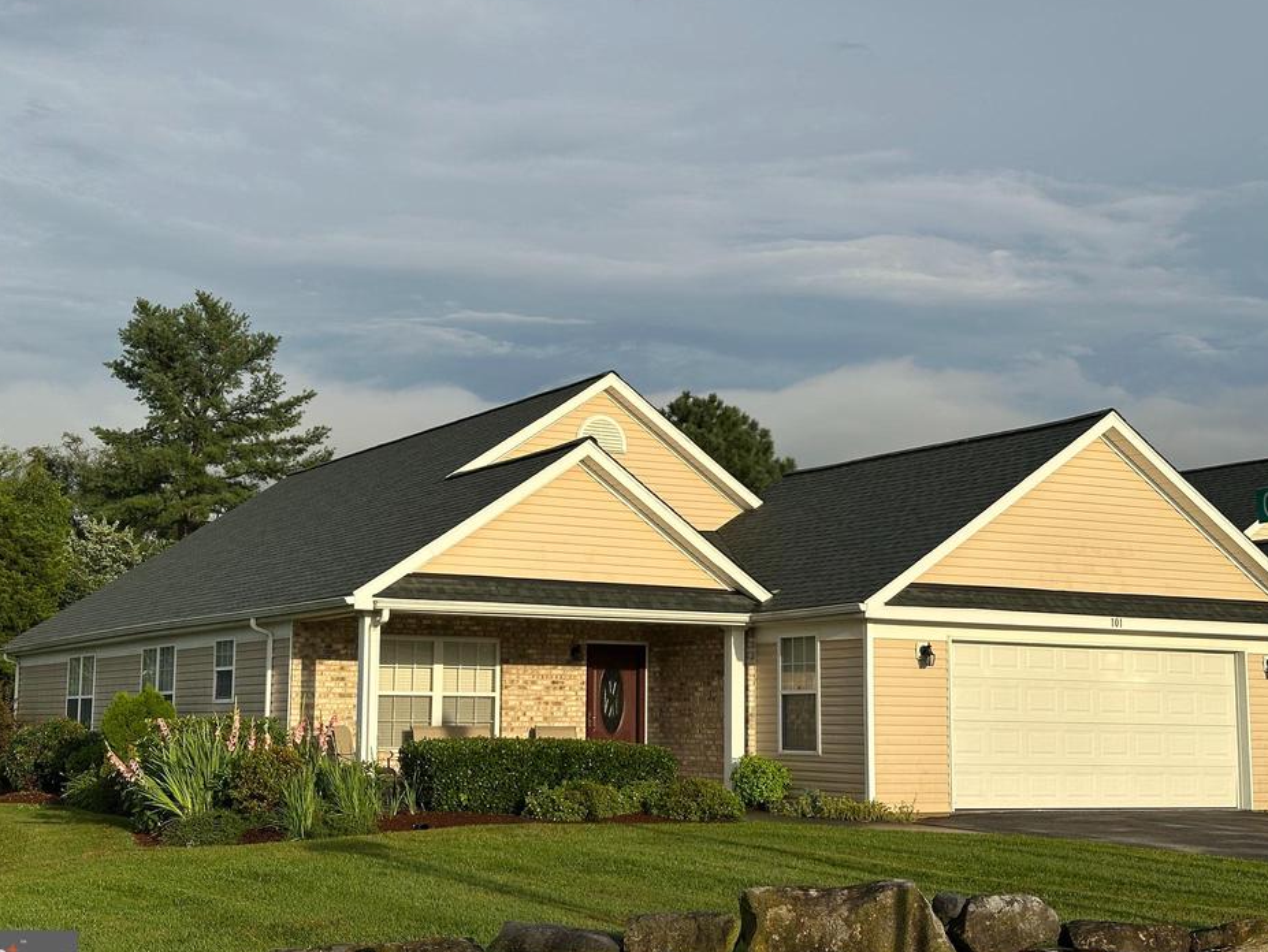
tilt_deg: +7.3
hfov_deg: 36.2
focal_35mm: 53
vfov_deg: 27.5
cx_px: 607
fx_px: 1942
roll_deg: -0.5
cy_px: 461
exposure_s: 1/3367
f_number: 1.78
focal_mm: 6.86
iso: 64
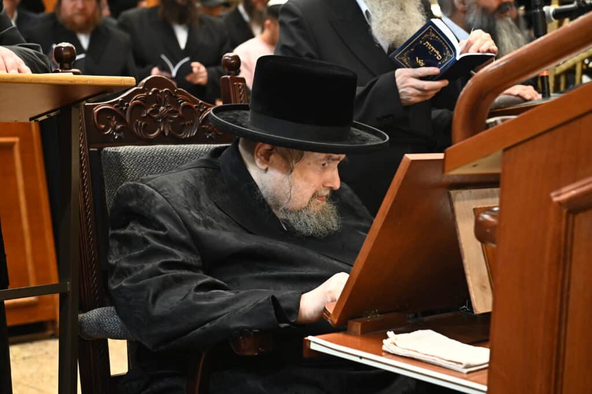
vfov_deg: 19.4
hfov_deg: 28.9
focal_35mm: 70
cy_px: 197
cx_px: 296
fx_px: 1151
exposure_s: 1/60
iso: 2000
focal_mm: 70
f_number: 5
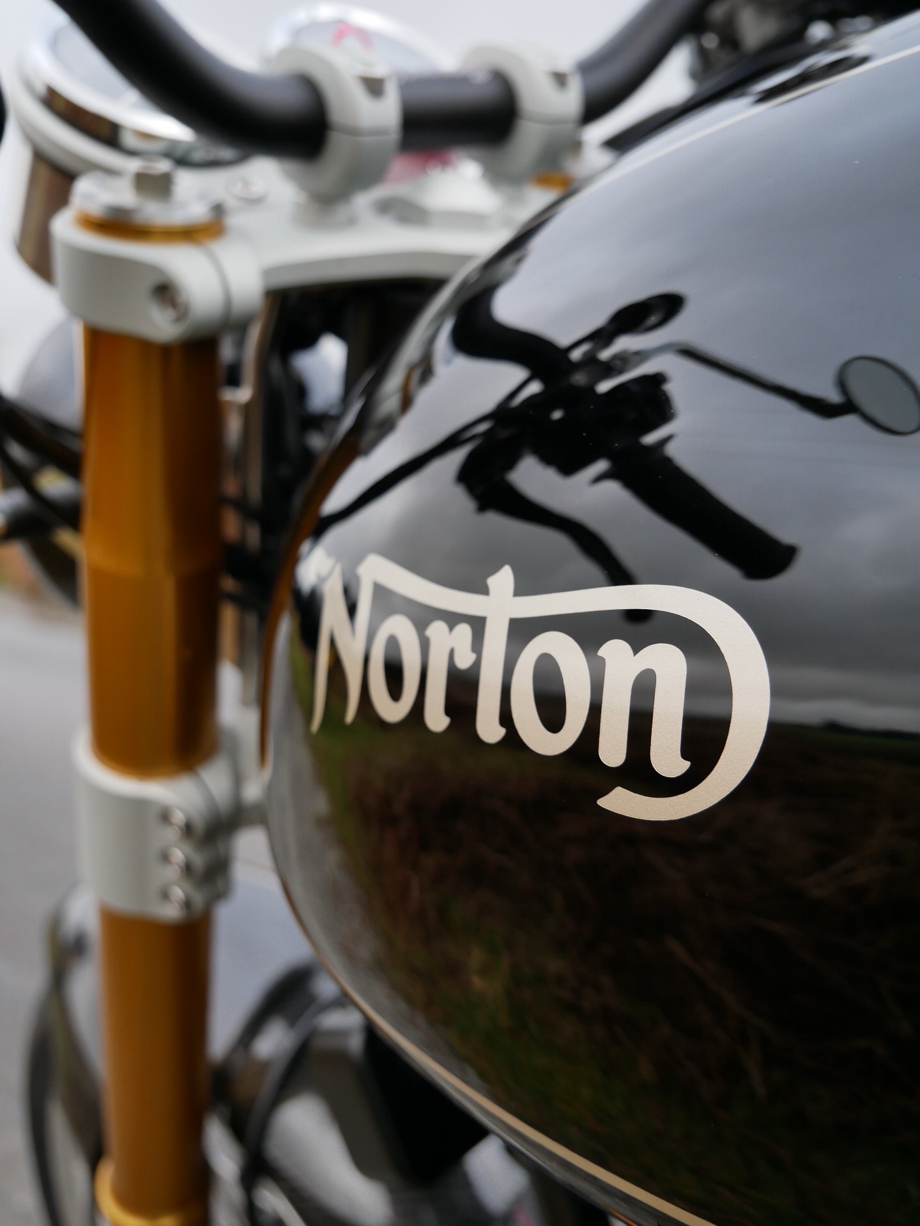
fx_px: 1276
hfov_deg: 39.7
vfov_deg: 51.4
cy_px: 613
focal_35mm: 36
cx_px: 460
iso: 200
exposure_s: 1/125
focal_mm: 18
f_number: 3.9
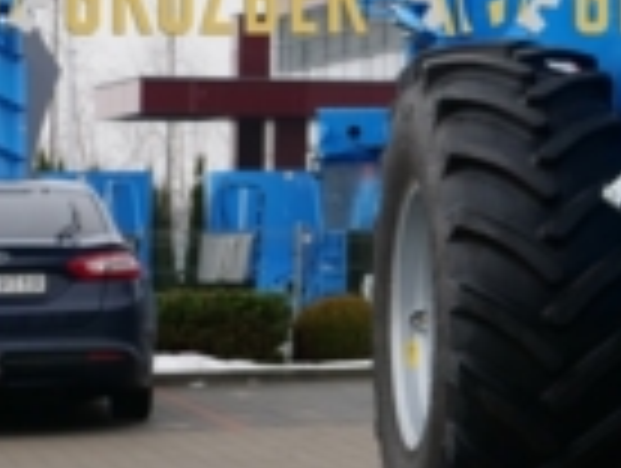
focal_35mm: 178
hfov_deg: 10.4
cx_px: 1156
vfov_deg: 8.3
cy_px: -36
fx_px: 3199
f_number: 4
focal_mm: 22
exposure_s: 1/160
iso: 200
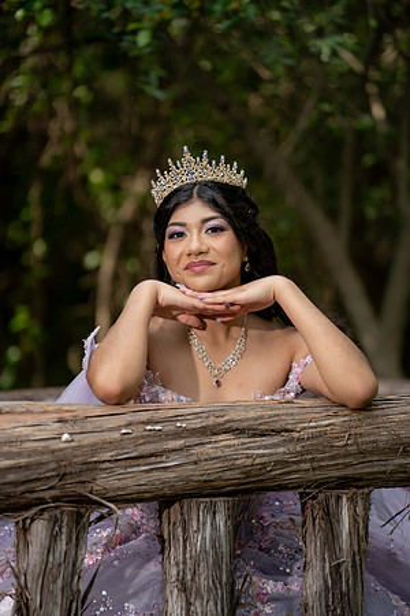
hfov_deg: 9.1
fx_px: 2562
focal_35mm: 150
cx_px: 205
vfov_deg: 13.7
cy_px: 308
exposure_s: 1/640
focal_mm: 150
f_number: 2.8
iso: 200
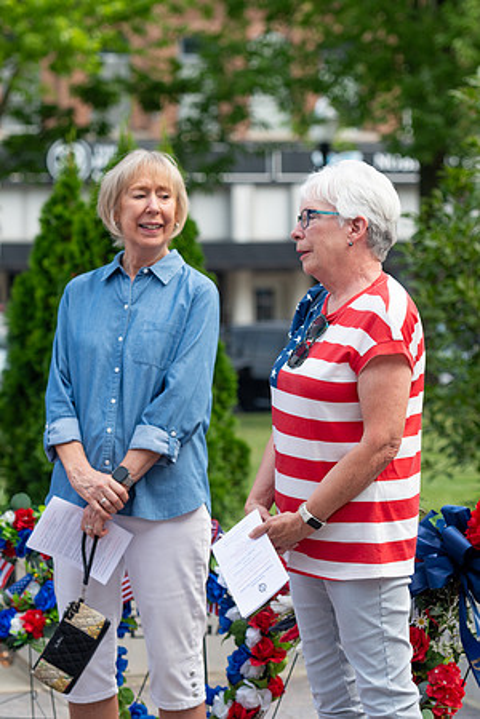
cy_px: 359
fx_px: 2940
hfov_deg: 9.3
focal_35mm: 147
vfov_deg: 14.0
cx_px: 195
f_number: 4
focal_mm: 98
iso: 100
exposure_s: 1/320
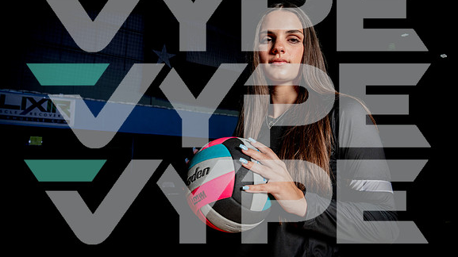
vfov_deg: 42.7
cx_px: 229
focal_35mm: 27
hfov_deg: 69.9
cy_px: 106
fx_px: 328
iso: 250
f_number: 5.6
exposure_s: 1/200
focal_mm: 25
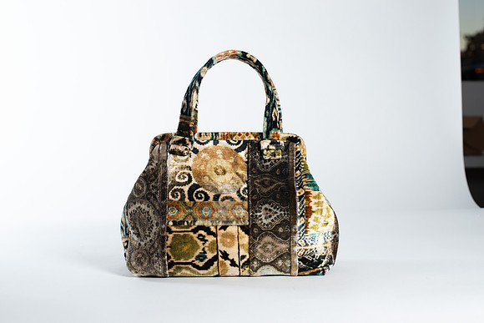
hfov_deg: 39.6
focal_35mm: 50
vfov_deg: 27.0
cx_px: 242
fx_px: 672
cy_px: 162
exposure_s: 1/200
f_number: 6.3
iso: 200
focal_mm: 50
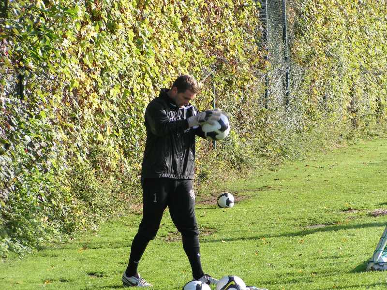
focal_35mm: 188
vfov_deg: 7.9
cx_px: 194
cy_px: 145
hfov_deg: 10.5
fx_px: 2102
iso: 50
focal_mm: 28.8
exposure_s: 1/200
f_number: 4.5
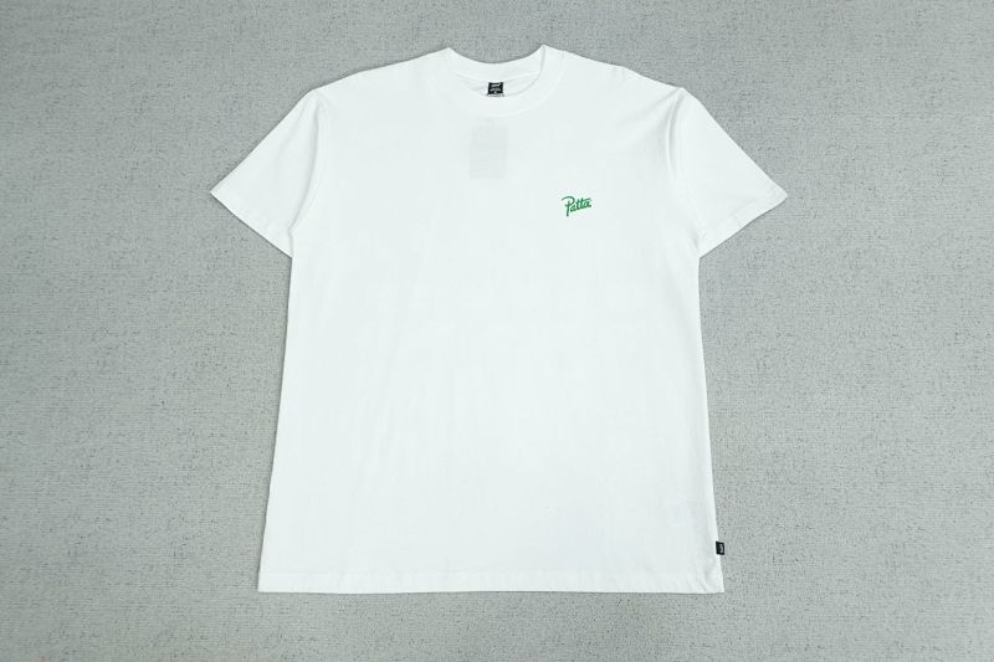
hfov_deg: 73.8
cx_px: 497
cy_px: 331
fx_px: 662
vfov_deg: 53.1
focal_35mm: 24
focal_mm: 16
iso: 1000
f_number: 8
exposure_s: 1/160
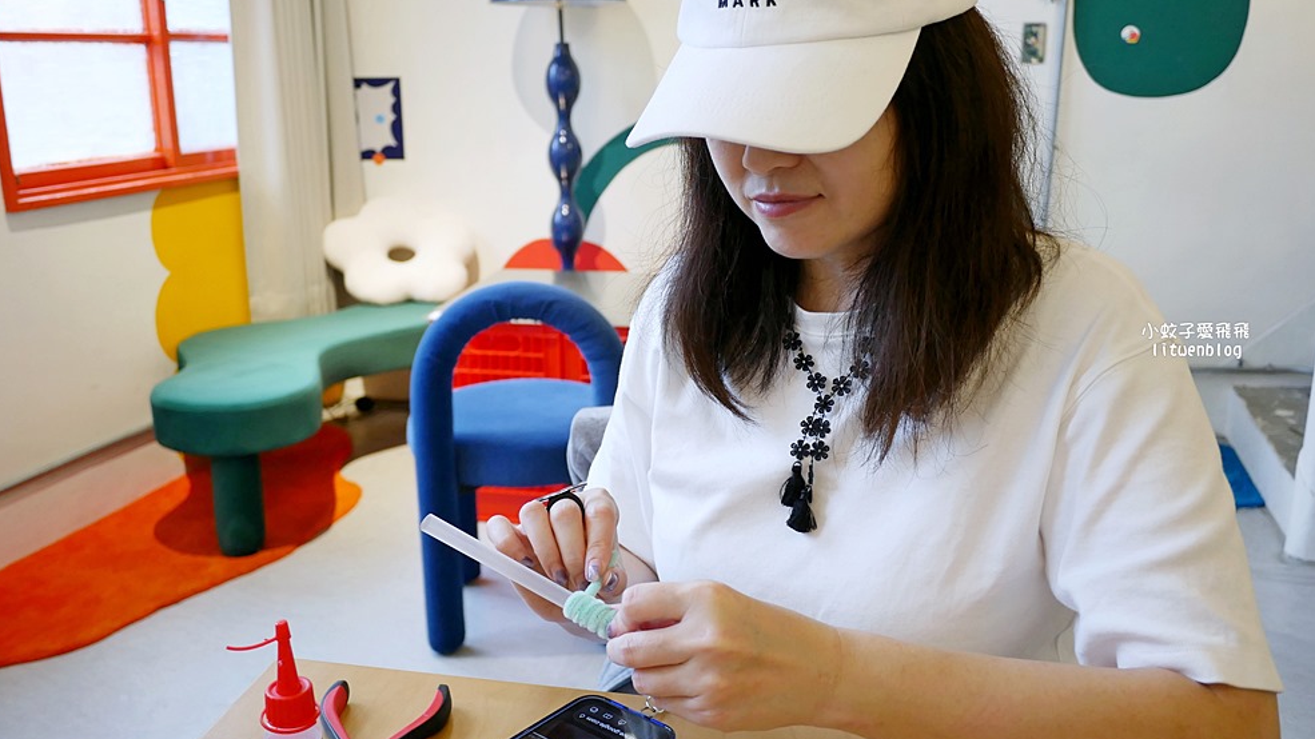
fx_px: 1081
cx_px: 651
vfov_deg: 37.8
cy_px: 342
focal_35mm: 31
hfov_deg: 62.6
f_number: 2.5
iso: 400
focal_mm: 14
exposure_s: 1/60
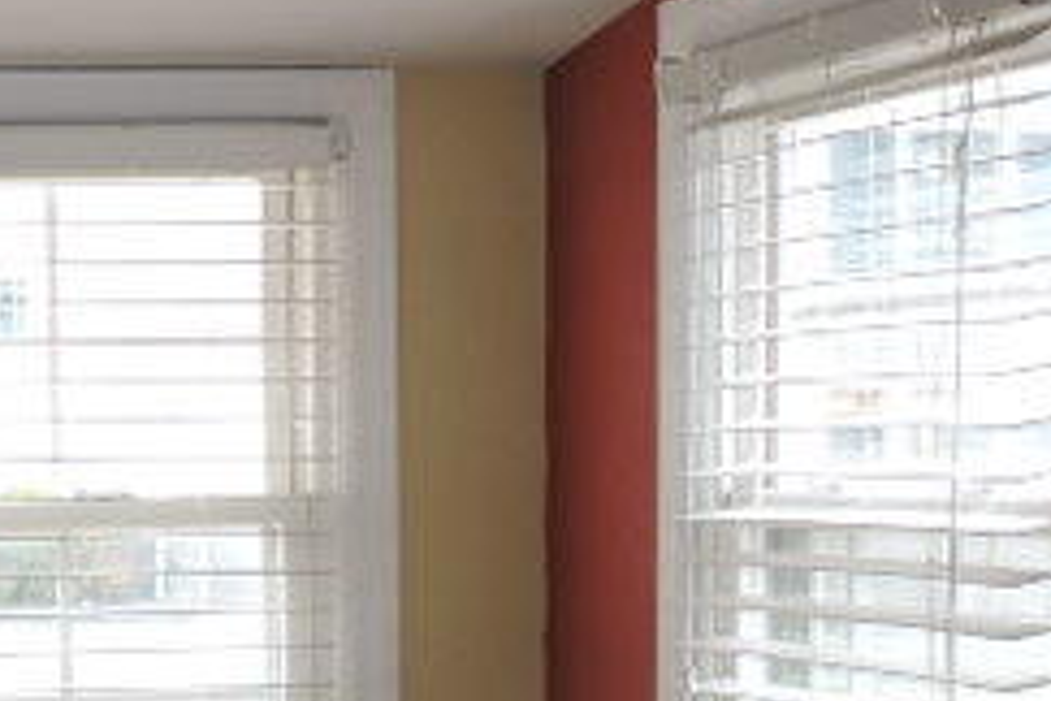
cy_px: 1013
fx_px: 3766
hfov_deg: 15.4
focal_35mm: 129
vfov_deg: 10.3
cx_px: -121
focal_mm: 8.4
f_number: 3.5
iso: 100
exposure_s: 1/30
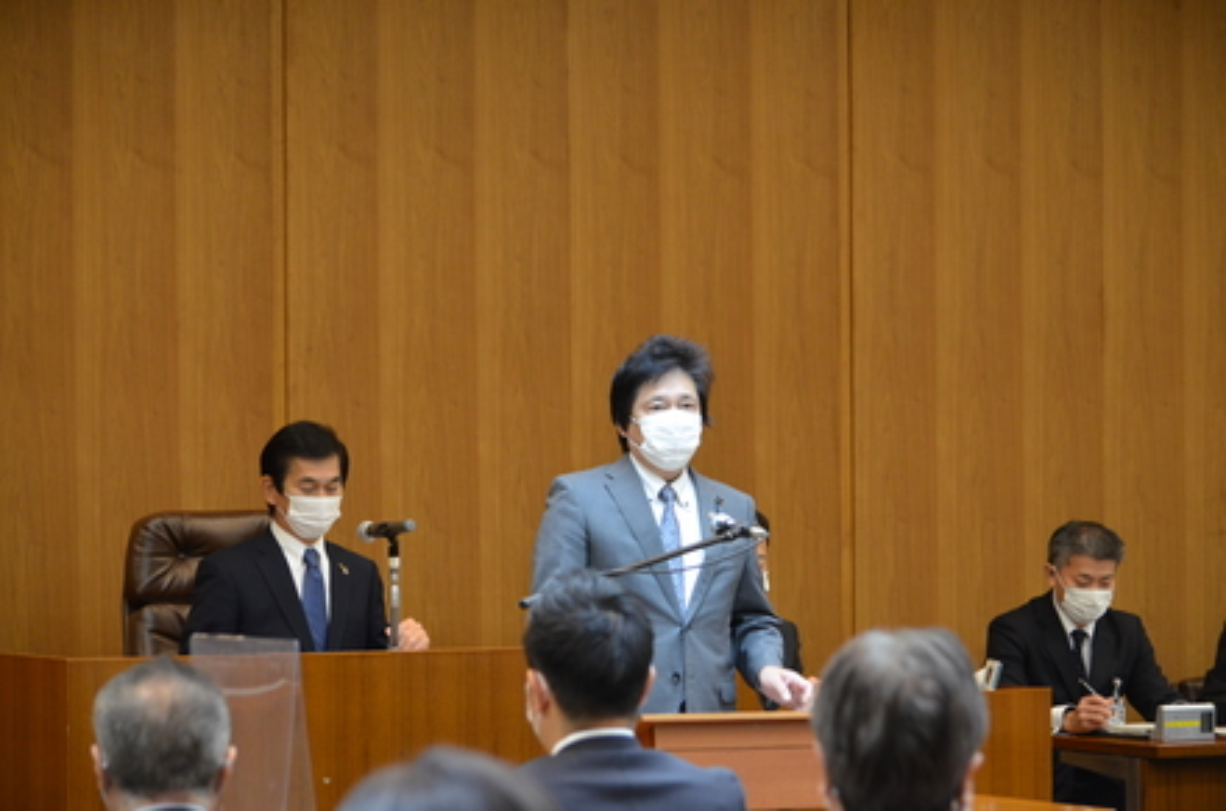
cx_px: 613
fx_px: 5197
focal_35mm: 153
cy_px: 406
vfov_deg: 8.9
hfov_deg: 13.5
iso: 1600
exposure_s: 1/40
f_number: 4.8
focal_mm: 102
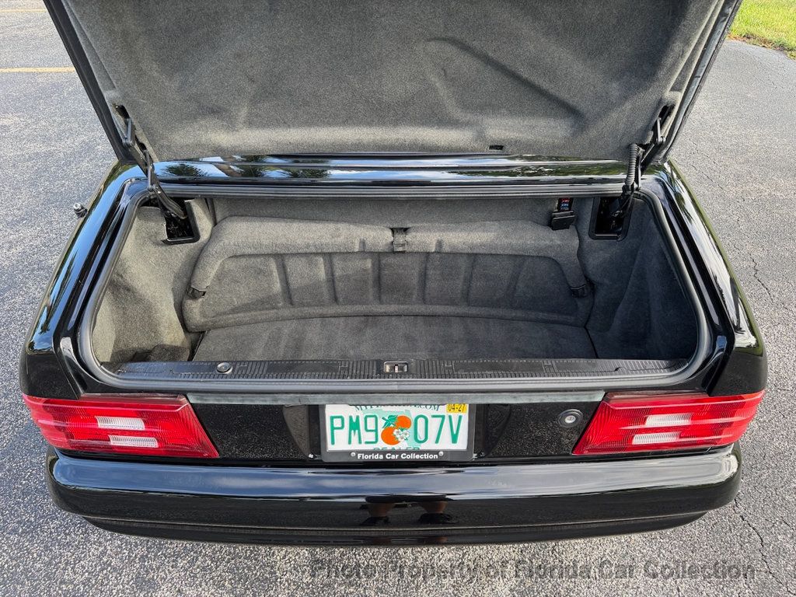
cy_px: 298
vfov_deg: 56.8
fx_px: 552
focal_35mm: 24
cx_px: 398
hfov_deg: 71.6
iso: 80
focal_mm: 6.76
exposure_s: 1/180
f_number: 1.78
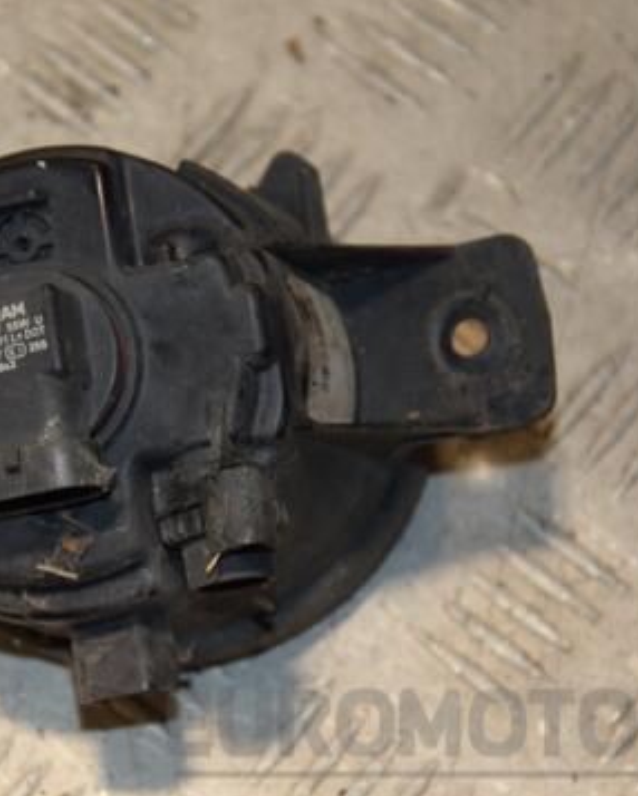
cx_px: 125
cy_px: 426
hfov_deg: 9.9
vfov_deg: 12.4
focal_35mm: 156
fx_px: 3679
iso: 800
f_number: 5.3
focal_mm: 66
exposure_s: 1/200
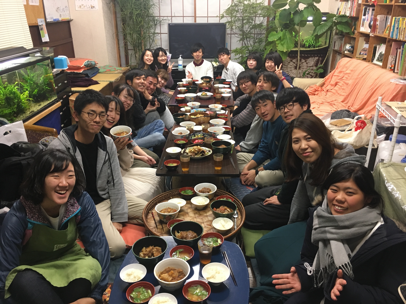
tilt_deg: -23.9
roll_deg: -0.7
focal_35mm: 29
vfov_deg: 48.2
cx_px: 203
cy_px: 152
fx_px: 340
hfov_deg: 61.7
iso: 100
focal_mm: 4.15
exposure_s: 1/30
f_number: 2.2
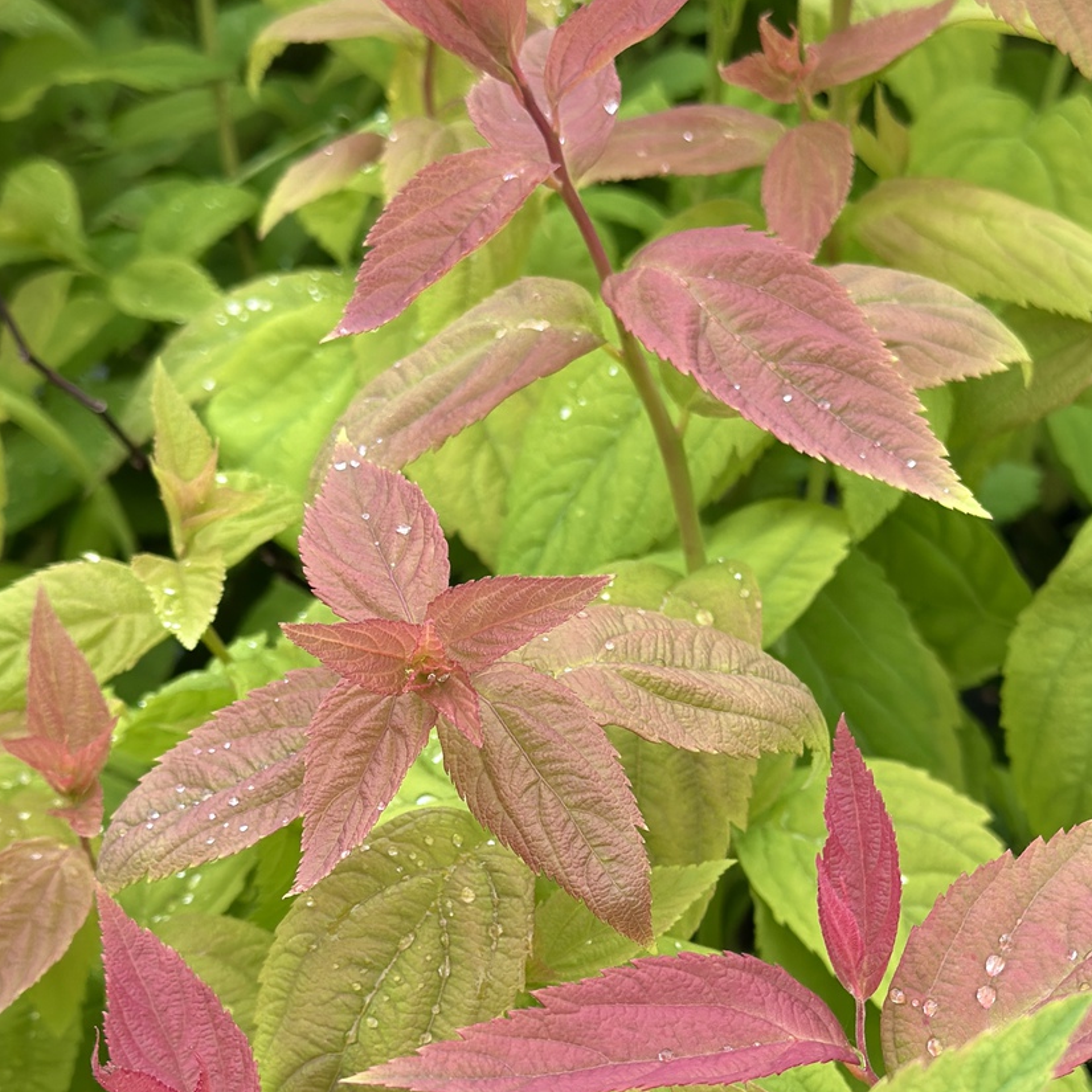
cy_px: 728
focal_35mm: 72
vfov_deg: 23.9
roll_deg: -5.5
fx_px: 2570
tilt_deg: -41.4
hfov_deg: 24.0
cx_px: 653
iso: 80
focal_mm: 6.86
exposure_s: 1/584
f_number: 1.78
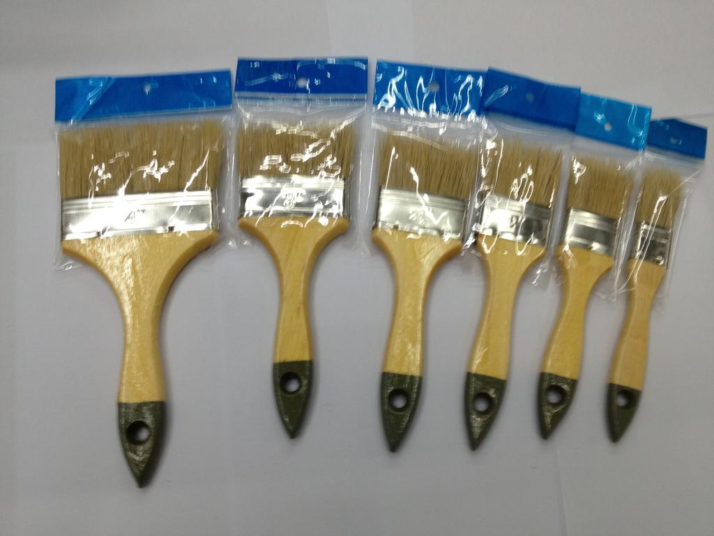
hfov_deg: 52.6
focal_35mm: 35
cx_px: 357
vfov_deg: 40.7
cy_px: 268
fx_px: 722
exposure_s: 1/25
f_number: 2.4
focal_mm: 4.28
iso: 50
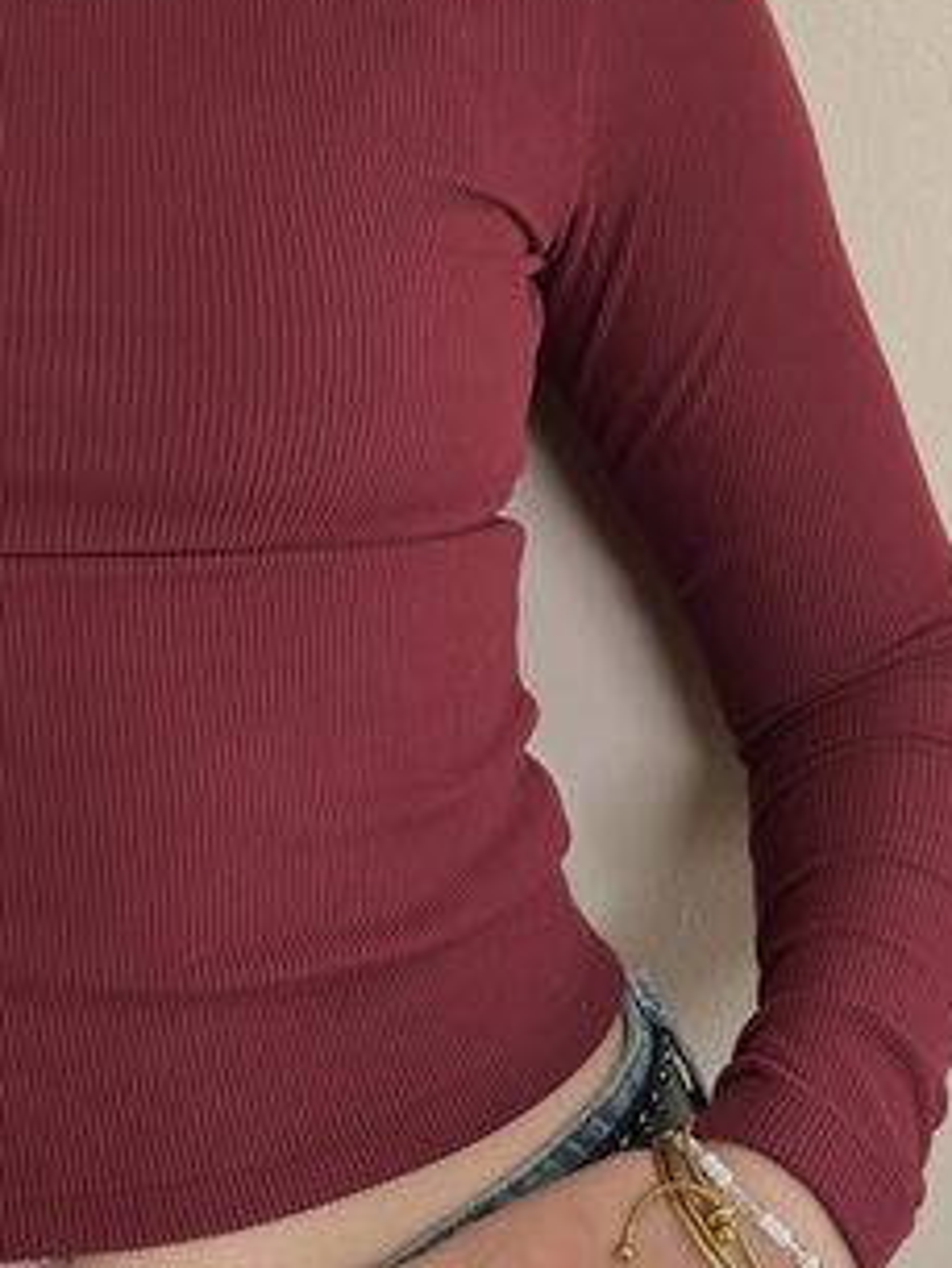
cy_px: 513
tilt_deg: -10.8
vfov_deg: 21.5
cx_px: 345
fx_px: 3335
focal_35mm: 91
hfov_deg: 16.2
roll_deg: +2.4
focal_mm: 5.96
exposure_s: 1/60
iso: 160
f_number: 1.6
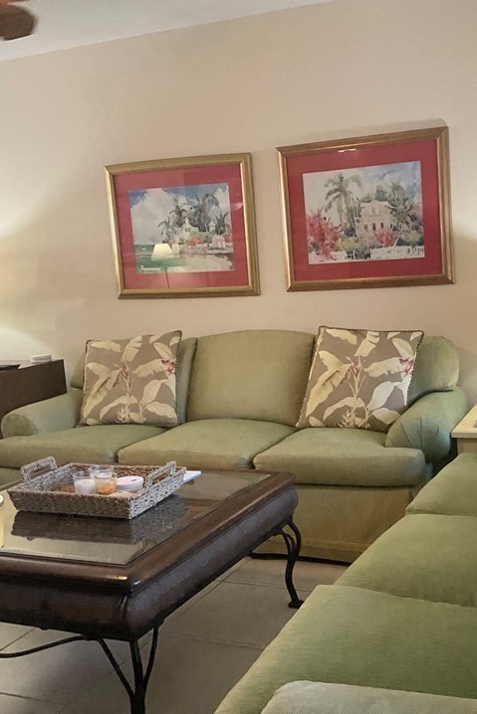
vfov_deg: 45.4
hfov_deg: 31.0
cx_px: 315
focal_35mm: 43
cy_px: 363
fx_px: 854
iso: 200
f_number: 1.8
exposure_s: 1/60
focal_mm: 3
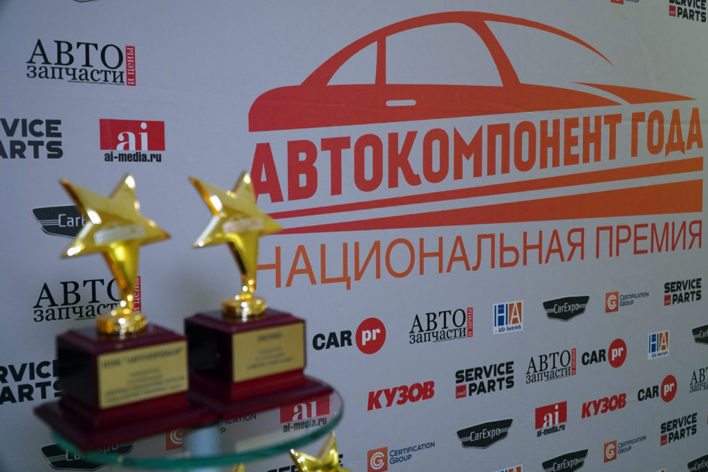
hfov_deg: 55.1
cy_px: 236
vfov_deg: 38.4
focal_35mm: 34
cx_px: 354
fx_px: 679
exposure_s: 1/160
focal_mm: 23
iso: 2000
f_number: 4
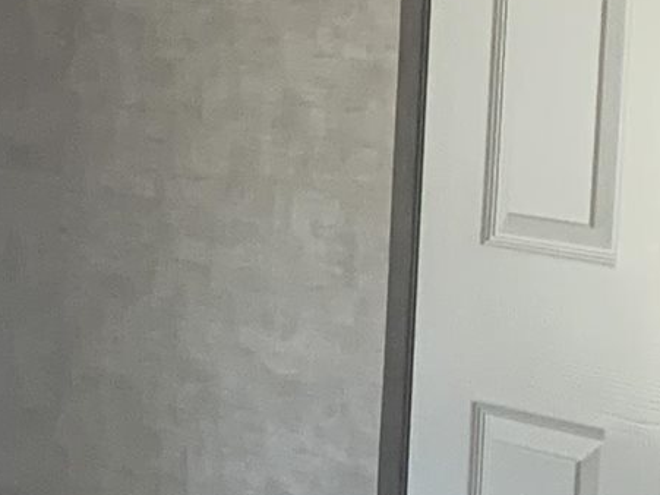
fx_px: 3374
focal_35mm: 177
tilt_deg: -9.5
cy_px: 306
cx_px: -641
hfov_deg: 10.3
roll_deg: -0.1
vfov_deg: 8.4
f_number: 1.8
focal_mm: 4.25
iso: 64
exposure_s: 1/121
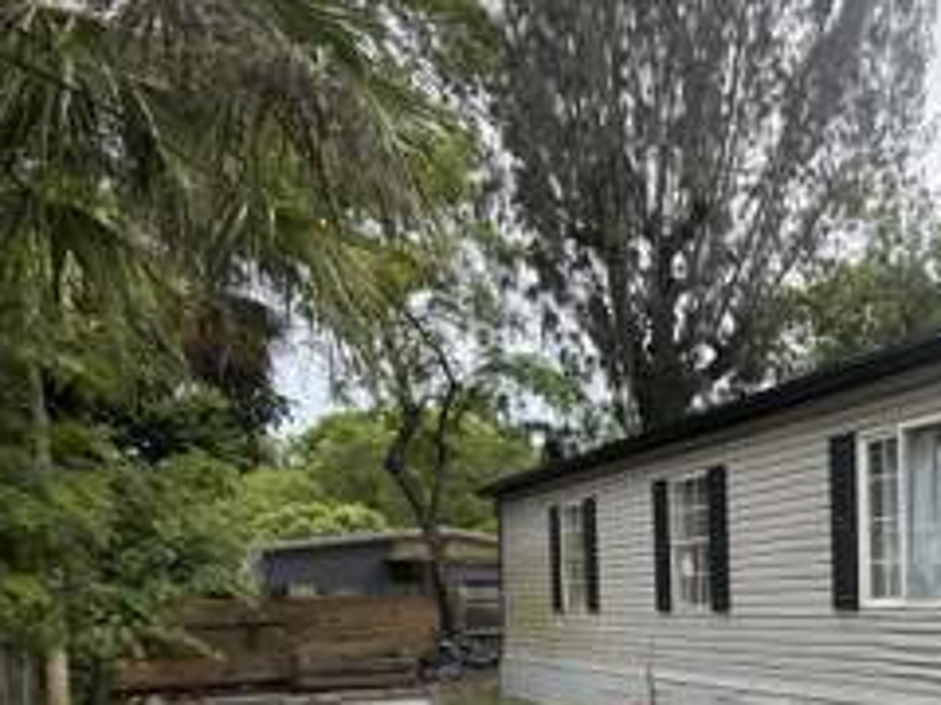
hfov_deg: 51.2
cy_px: 609
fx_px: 761
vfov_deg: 45.9
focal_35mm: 28
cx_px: 937
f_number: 2.2
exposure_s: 1/502
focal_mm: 2.22
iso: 50
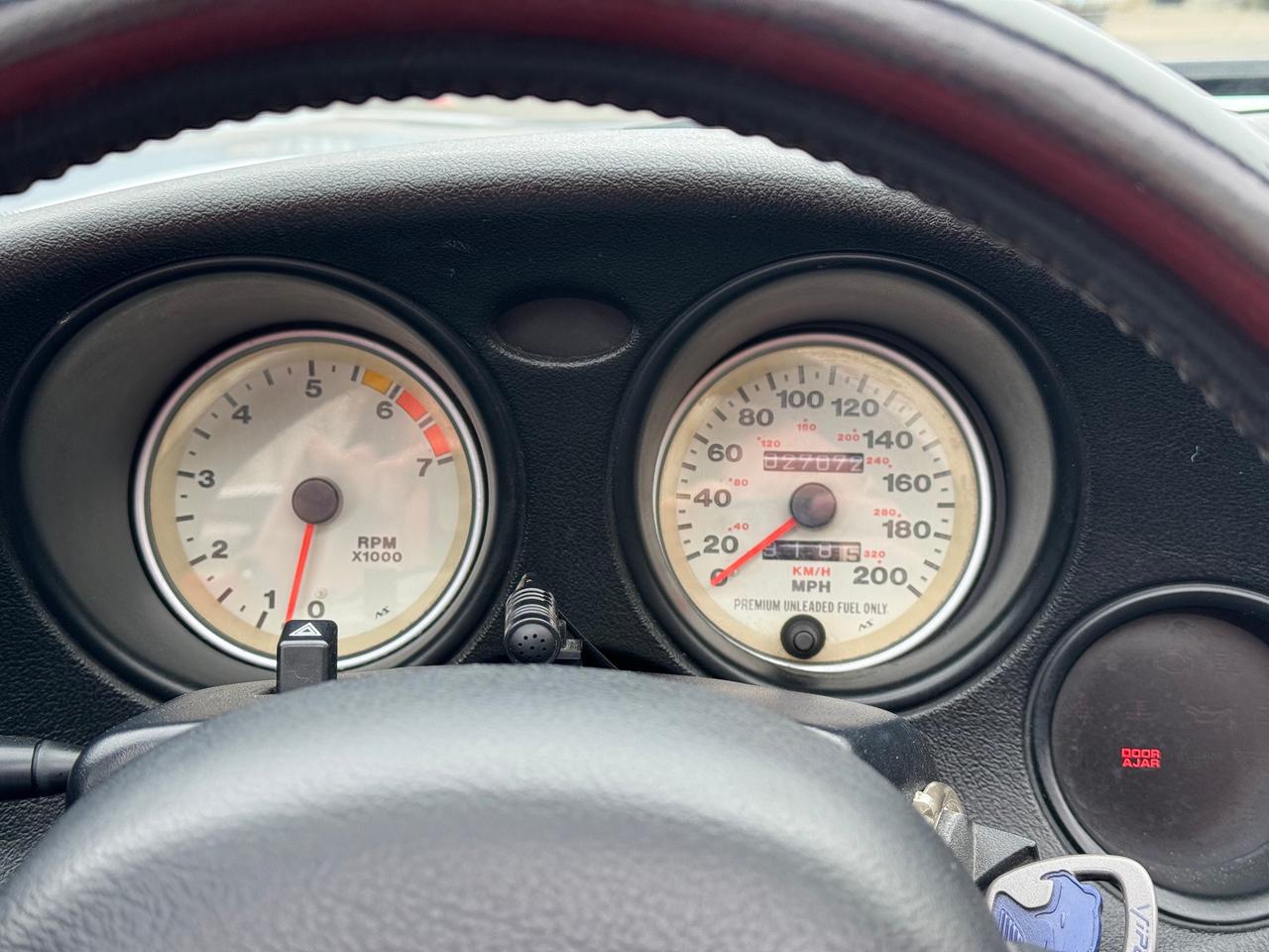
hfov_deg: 39.7
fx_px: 1760
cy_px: 476
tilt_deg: -15.3
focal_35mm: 48
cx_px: 634
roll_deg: -0.2
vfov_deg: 30.3
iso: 50
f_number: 1.78
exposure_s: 1/132
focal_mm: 6.76
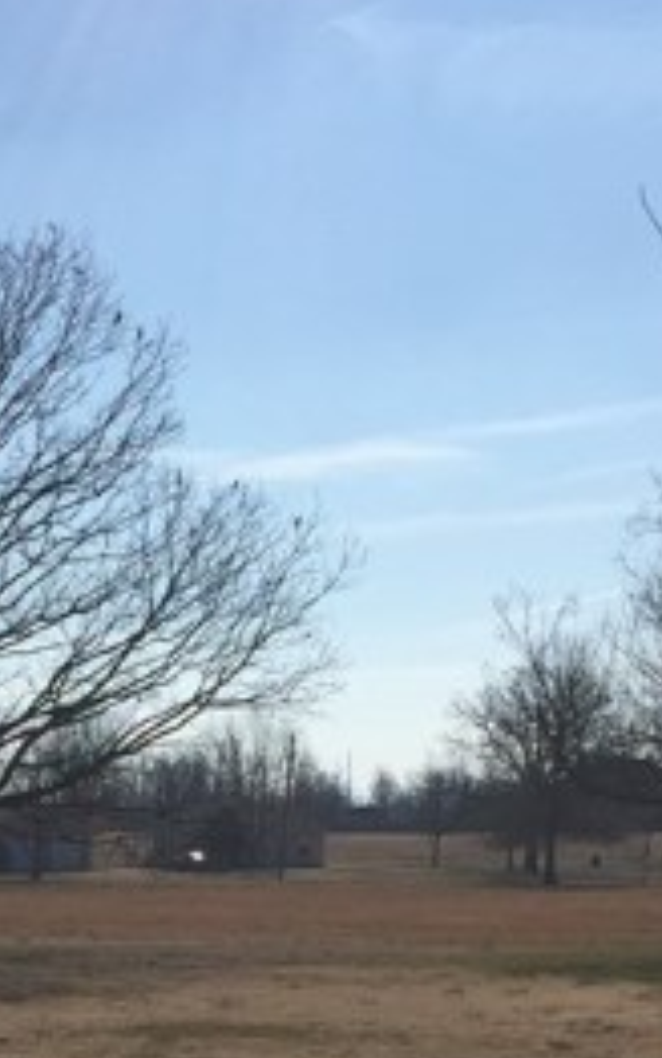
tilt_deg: -10.8
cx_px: -166
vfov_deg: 21.4
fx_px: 2595
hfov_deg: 14.0
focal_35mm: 90
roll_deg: -0.5
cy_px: 1280
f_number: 2.2
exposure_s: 1/6623
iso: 32
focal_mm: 4.15
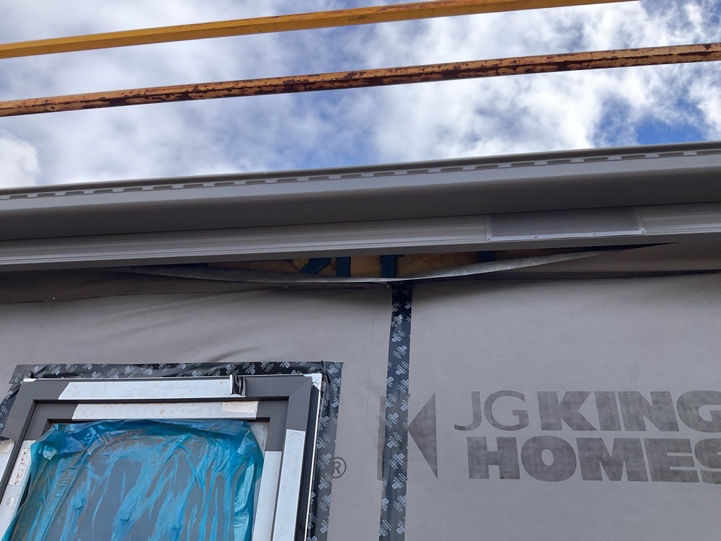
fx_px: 604
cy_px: 270
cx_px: 360
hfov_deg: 61.7
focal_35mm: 29
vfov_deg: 48.2
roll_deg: -3.0
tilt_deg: +34.8
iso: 16
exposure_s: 1/1195
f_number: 1.8
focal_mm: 3
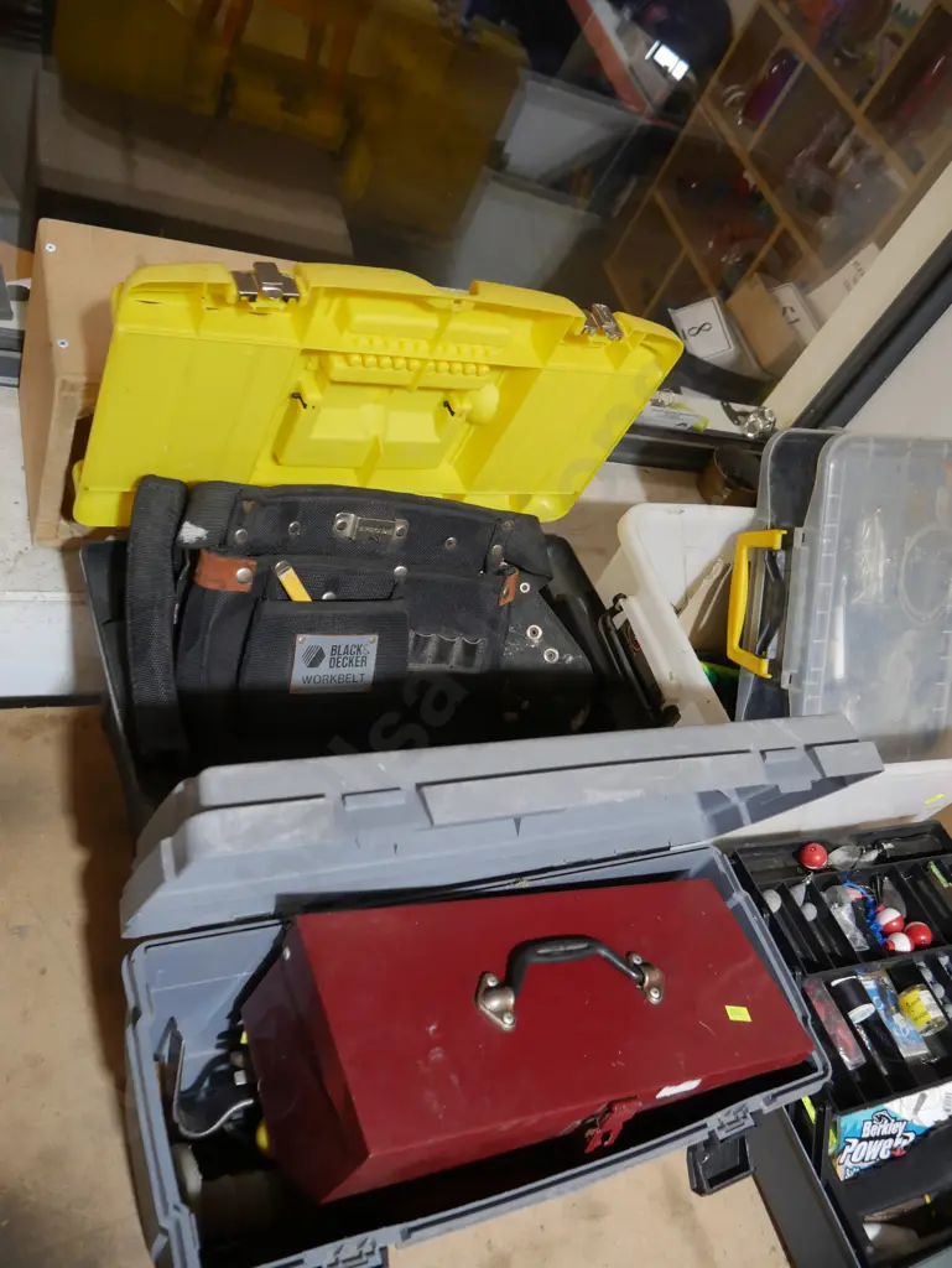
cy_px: 634
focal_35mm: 28
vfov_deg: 63.4
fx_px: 1026
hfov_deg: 49.8
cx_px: 476
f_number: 3.5
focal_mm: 14
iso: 640
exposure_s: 1/60
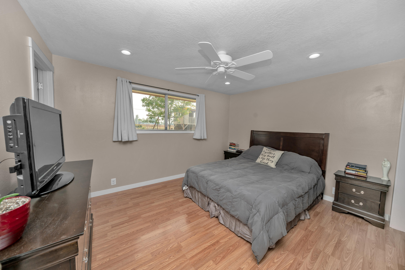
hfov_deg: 112.6
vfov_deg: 90.0
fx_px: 135
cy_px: 135
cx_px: 202
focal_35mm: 12
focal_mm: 12
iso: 250
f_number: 7.1
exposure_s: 1/250
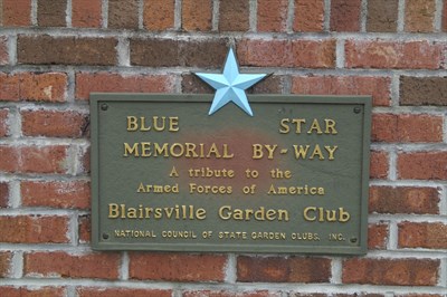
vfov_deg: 15.2
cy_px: 148
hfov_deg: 22.6
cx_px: 224
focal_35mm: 90
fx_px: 1117
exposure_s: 1/200
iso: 125
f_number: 6.3
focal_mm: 60
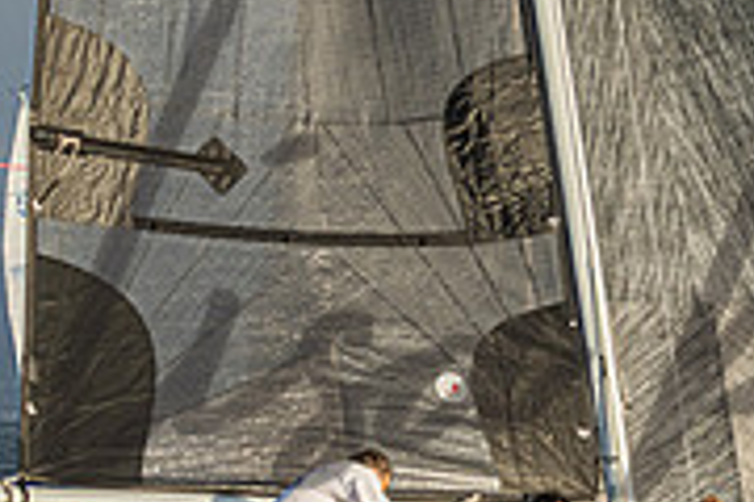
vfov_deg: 2.9
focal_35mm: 471
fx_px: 9864
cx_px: 976
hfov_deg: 4.4
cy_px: 307
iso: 400
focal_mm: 140
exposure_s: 1/3200
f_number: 4.8
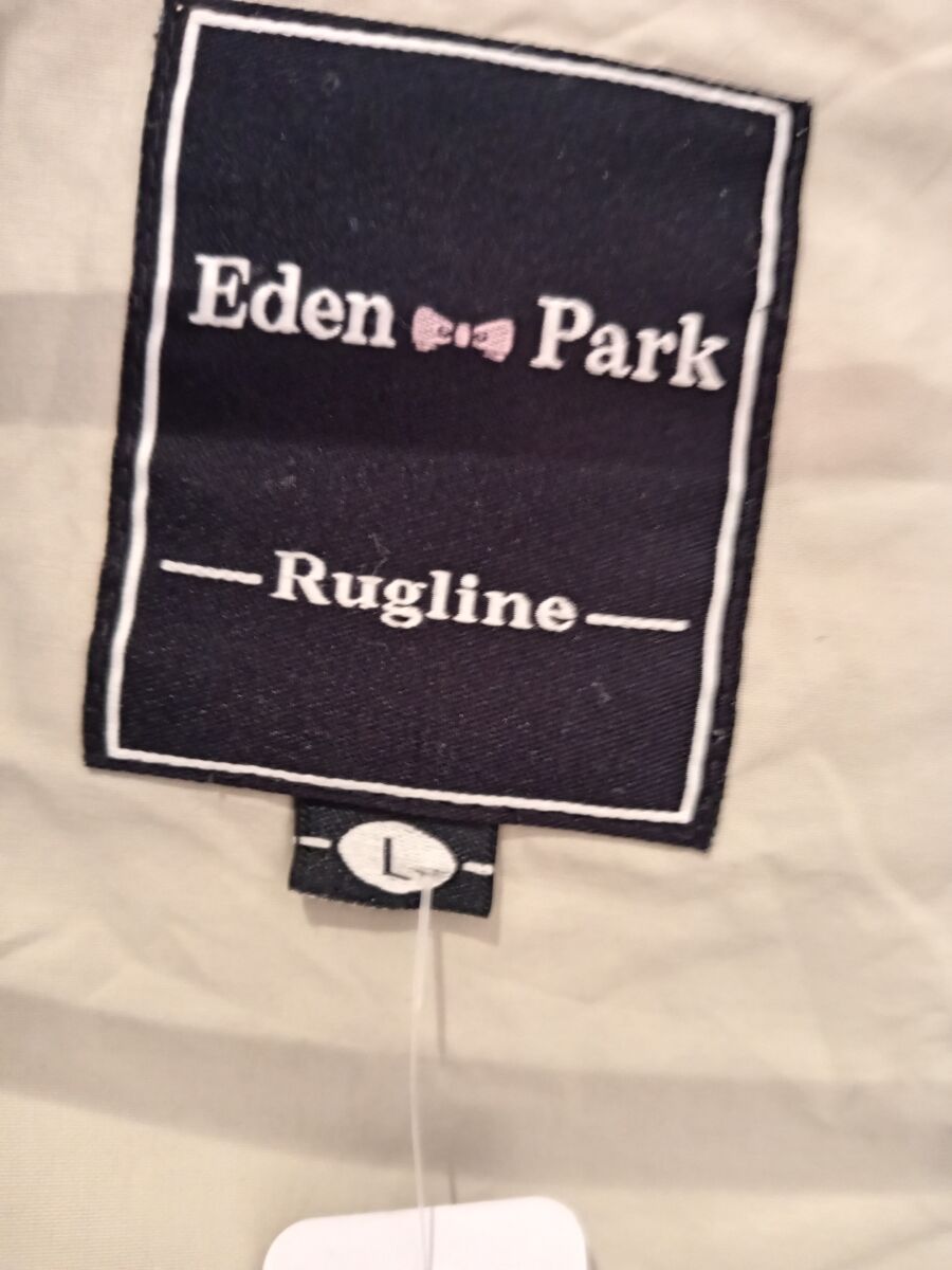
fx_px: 990
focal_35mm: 27
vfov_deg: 65.3
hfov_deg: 51.4
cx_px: 476
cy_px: 635
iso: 3769
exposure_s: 1/16.7
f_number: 1.8
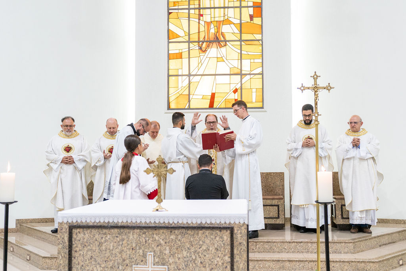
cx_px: 203
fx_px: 474
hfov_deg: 46.4
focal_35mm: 42
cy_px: 136
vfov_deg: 31.9
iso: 1600
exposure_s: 1/125
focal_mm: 28
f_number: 2.8
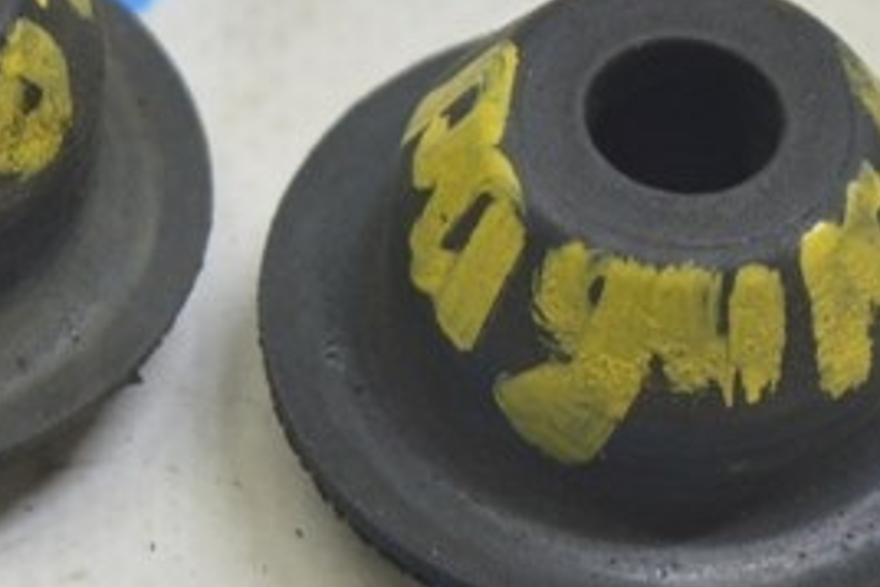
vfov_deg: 4.4
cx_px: -20
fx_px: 7702
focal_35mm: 315
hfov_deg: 6.5
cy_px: 185
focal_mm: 55
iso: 400
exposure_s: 1/20
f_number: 5.6
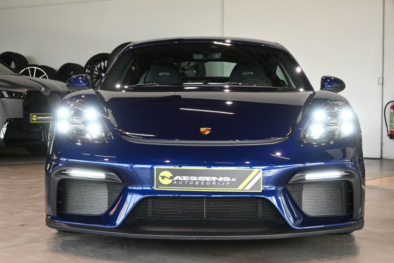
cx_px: 197
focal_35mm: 75
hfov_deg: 27.0
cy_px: 132
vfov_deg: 18.2
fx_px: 821
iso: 800
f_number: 6.3
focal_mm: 50
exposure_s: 1/125
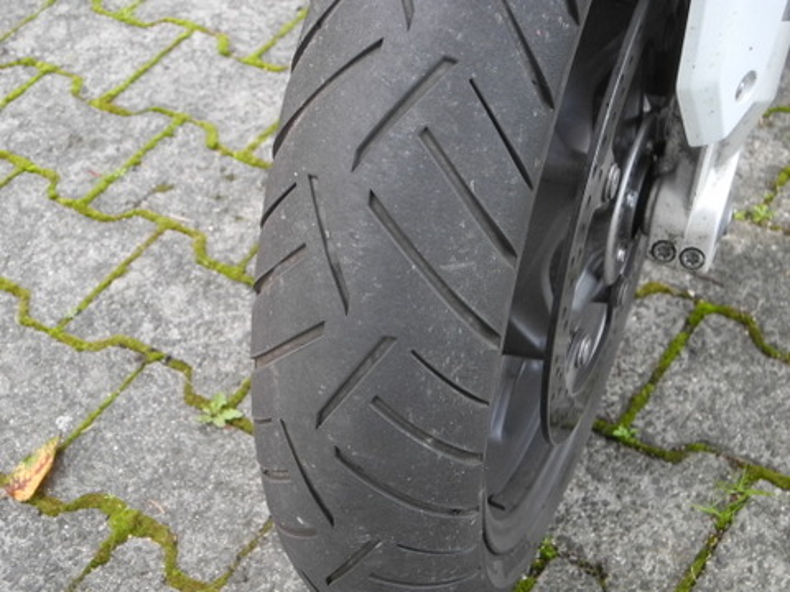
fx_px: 1141
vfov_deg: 29.1
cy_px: 296
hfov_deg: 38.2
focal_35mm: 50
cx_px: 395
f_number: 3.5
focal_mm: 10.7
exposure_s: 1/412
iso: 400
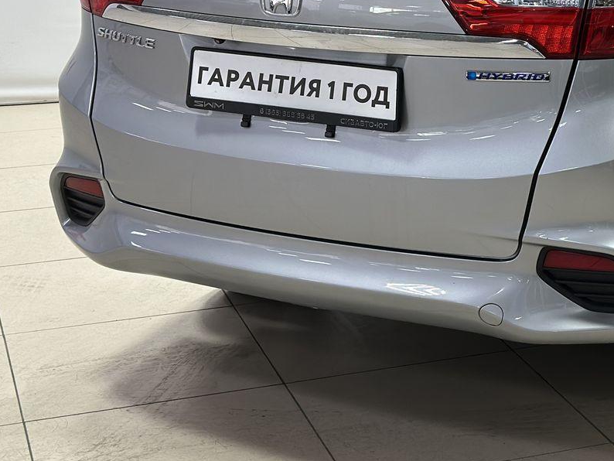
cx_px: 517
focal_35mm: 87
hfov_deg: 22.1
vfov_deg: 16.9
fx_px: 1544
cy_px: 101
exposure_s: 1/100
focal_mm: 6.86
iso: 125
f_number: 1.78
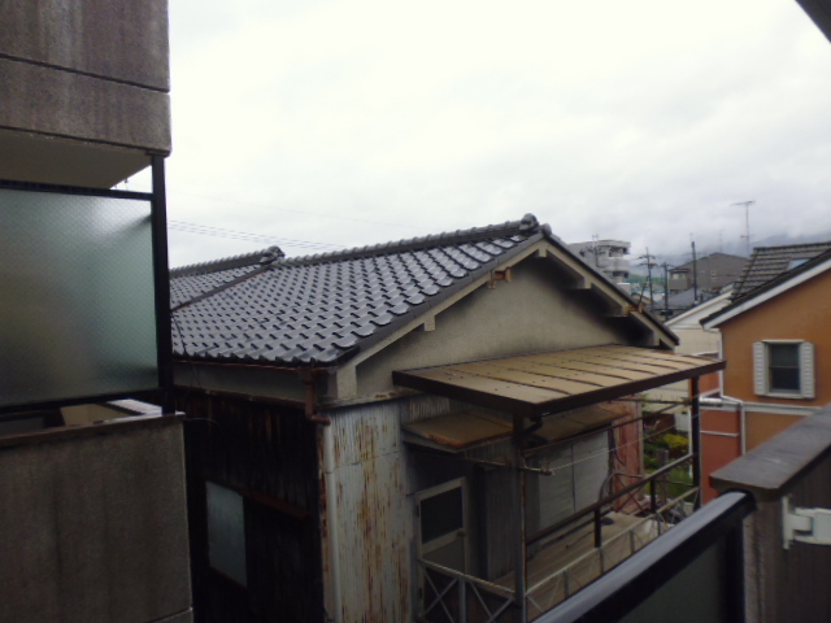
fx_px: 576
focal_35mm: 24
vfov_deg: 56.8
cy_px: 312
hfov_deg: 71.6
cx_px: 416
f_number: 2.8
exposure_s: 1/60
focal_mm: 4.3
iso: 125
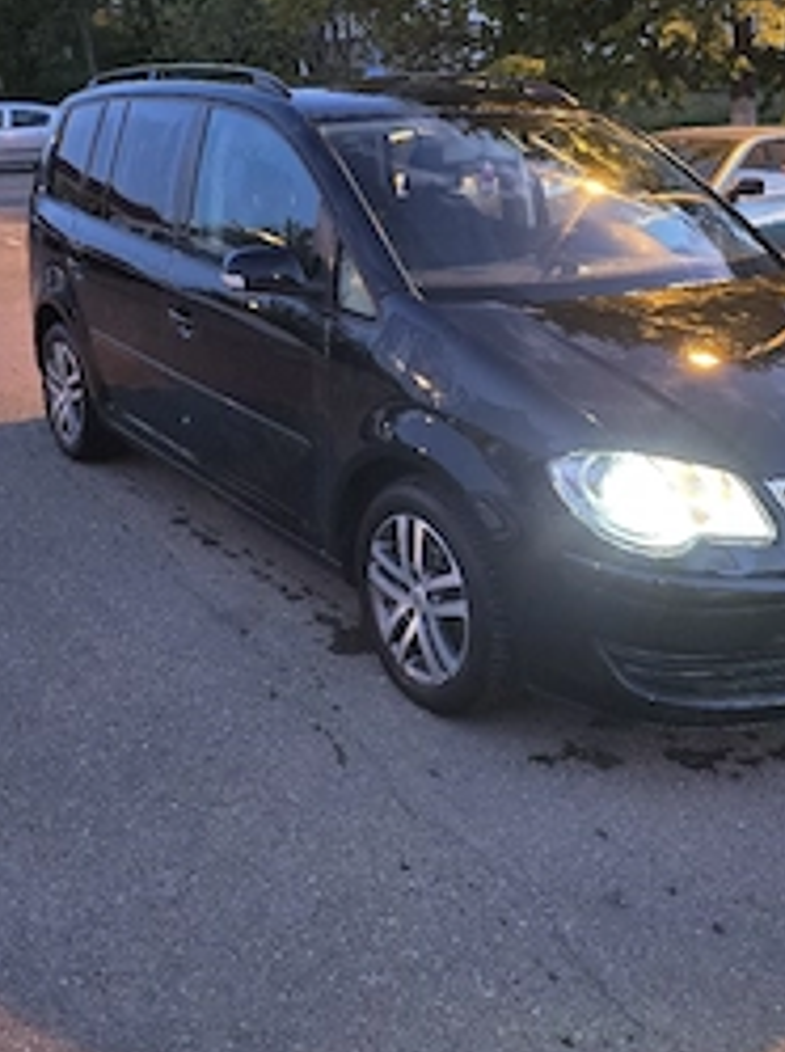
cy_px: 465
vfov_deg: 50.1
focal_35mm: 37
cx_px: 418
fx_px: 1122
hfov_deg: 38.6
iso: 1250
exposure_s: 1/16.7
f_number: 1.7
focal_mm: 6.3
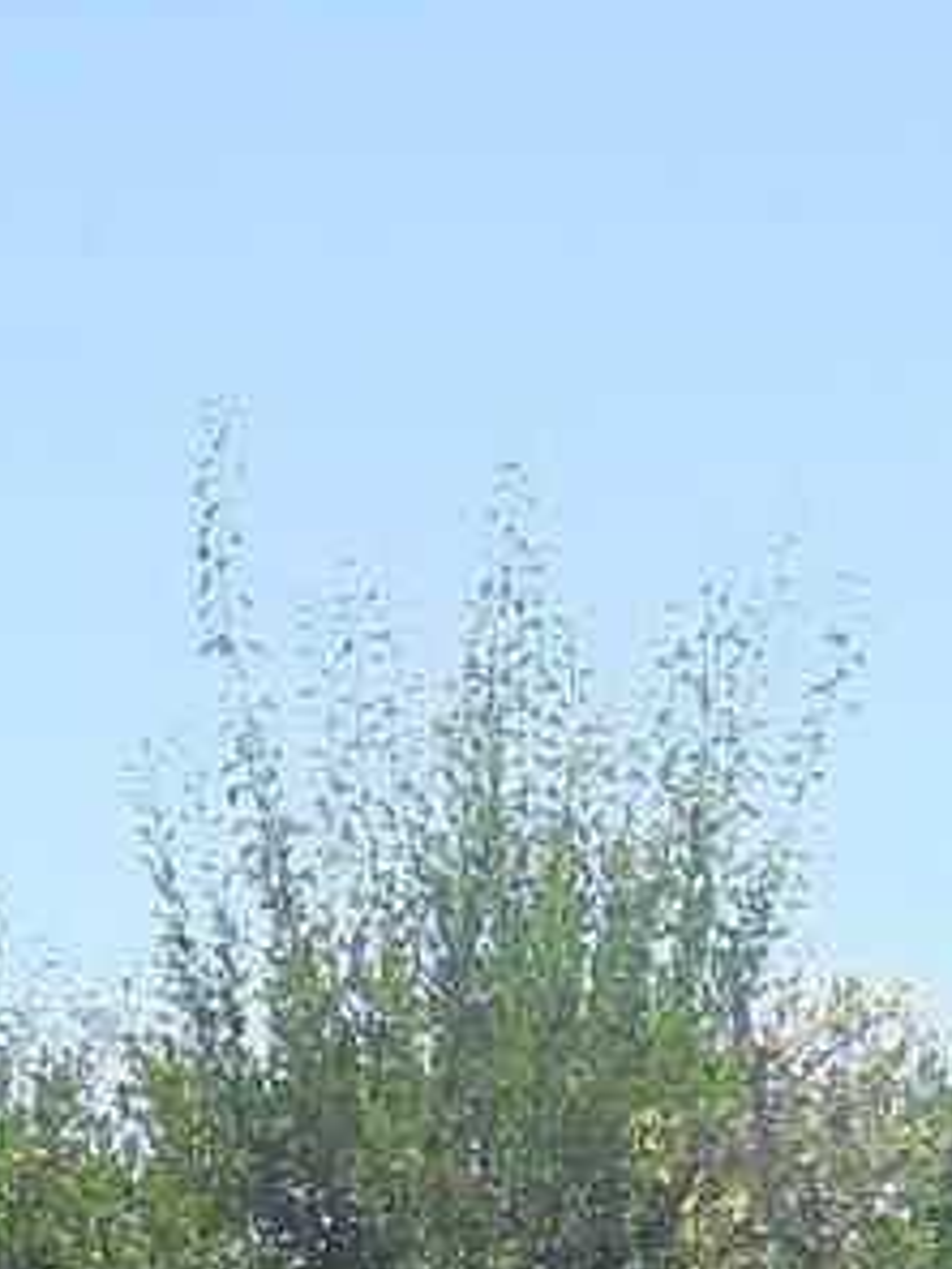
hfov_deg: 8.6
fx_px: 6344
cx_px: 356
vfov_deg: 11.0
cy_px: 1904
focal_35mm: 173
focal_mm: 7.1
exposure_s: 1/800
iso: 125
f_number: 3.6
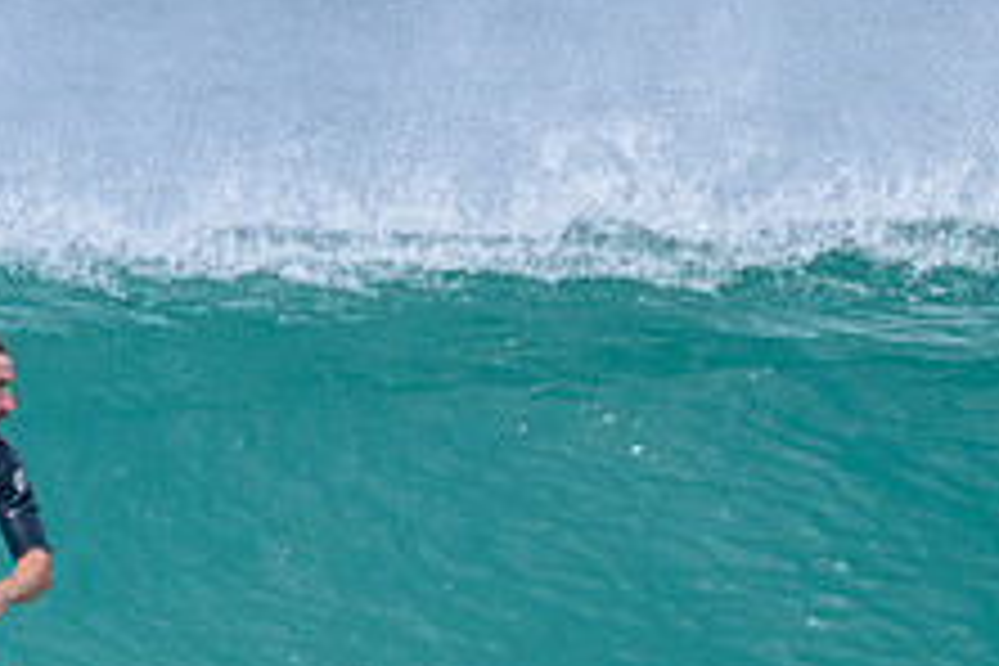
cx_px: 108
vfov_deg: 0.7
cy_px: 776
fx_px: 58076
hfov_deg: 1.0
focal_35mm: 2093
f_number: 11
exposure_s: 1/2000
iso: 1100
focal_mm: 800
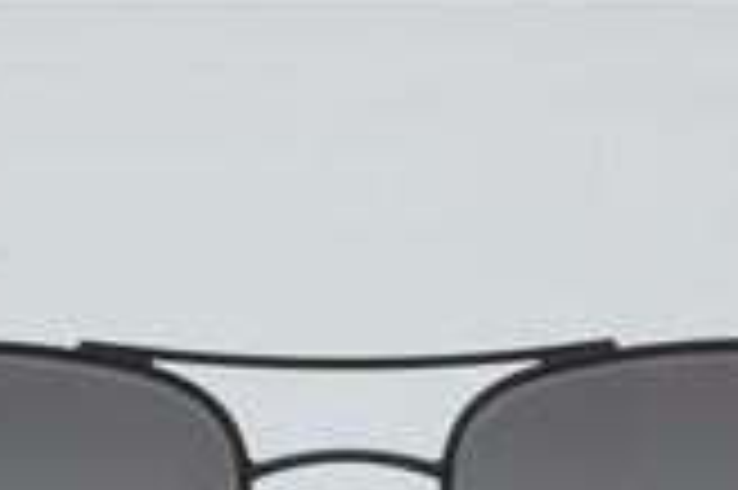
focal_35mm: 183
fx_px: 3748
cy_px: 589
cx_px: 333
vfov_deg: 7.4
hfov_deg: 11.2
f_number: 29
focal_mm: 50
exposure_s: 1/4
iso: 100
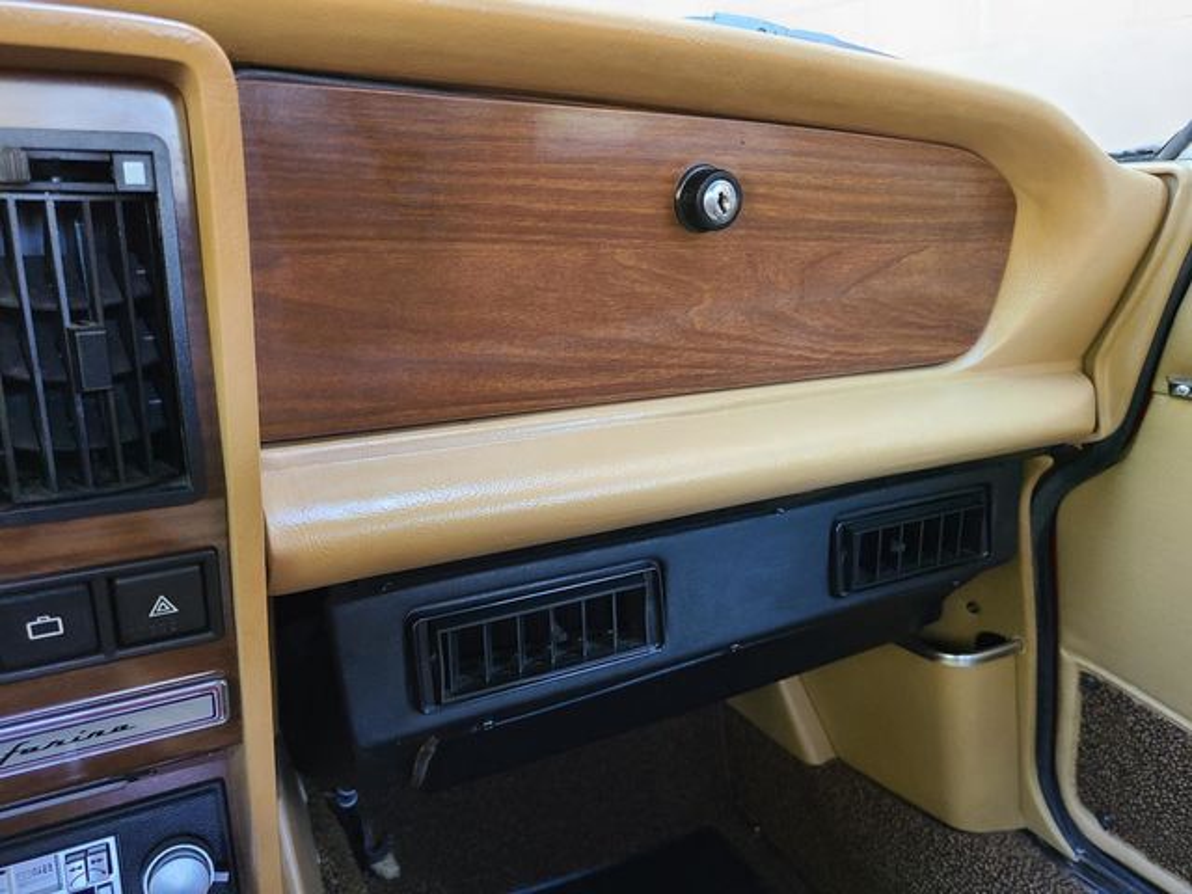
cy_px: 447
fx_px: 895
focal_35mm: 26
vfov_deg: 53.1
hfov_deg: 67.3
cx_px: 596
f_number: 1.8
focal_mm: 5.4
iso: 200
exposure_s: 1/59
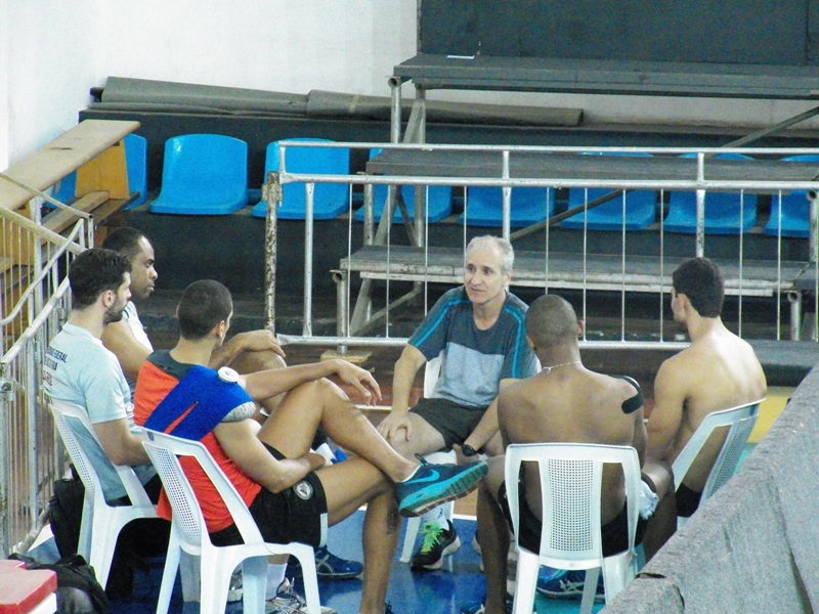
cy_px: 307
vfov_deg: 6.5
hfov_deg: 8.6
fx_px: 5418
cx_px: 410
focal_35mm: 229
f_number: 4
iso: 3200
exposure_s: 1/100
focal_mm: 41.1
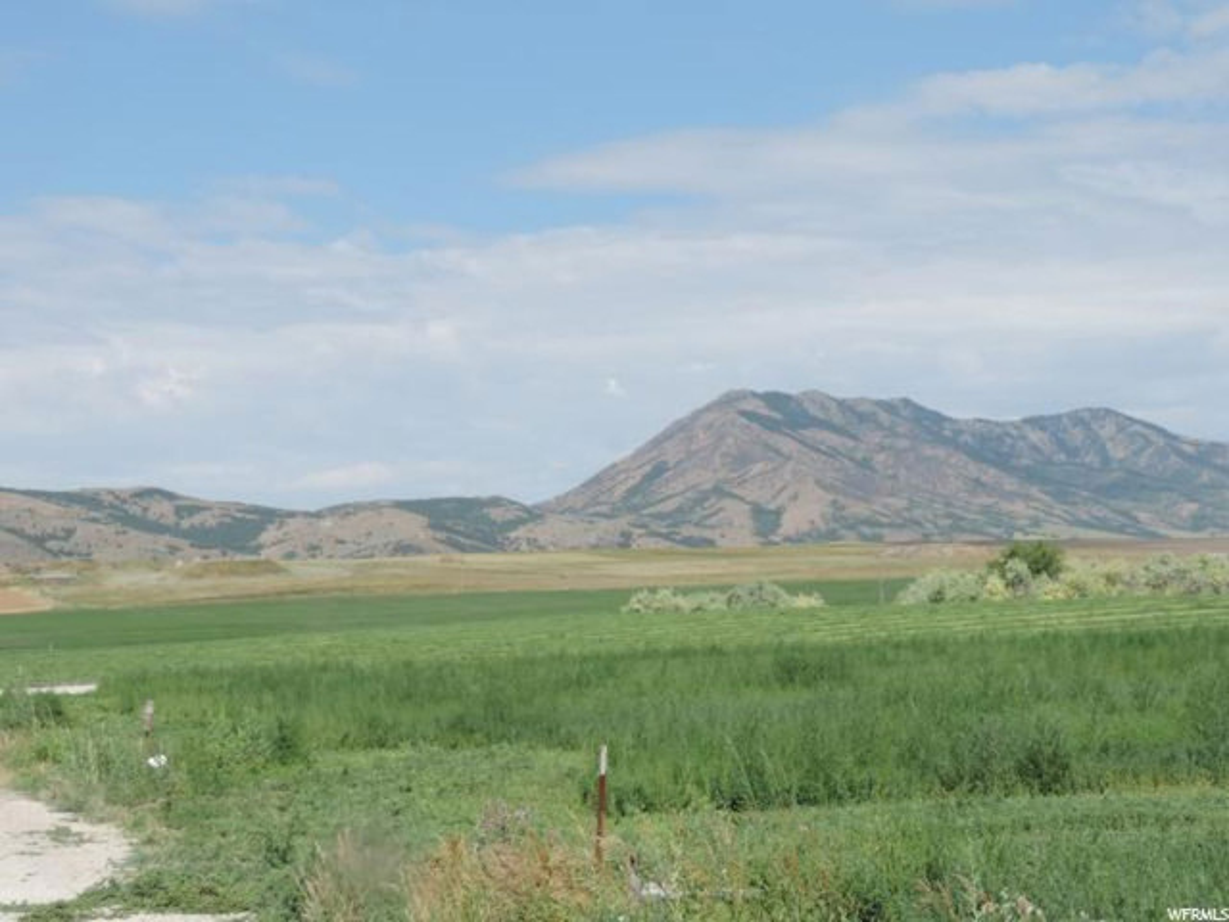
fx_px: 2663
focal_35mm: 75
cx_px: 614
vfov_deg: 19.6
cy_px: 461
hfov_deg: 26.0
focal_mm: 13.3
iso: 80
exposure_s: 1/800
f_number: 3.9
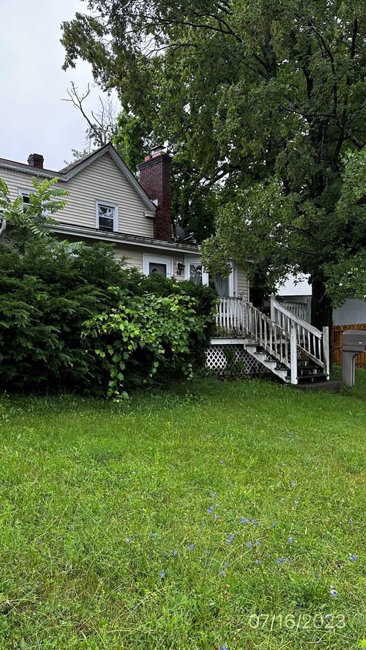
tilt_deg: +1.4
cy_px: 322
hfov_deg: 42.3
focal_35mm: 27
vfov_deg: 69.9
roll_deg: +1.0
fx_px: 466
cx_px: 123
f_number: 1.78
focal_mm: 6.86
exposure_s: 1/347
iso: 80
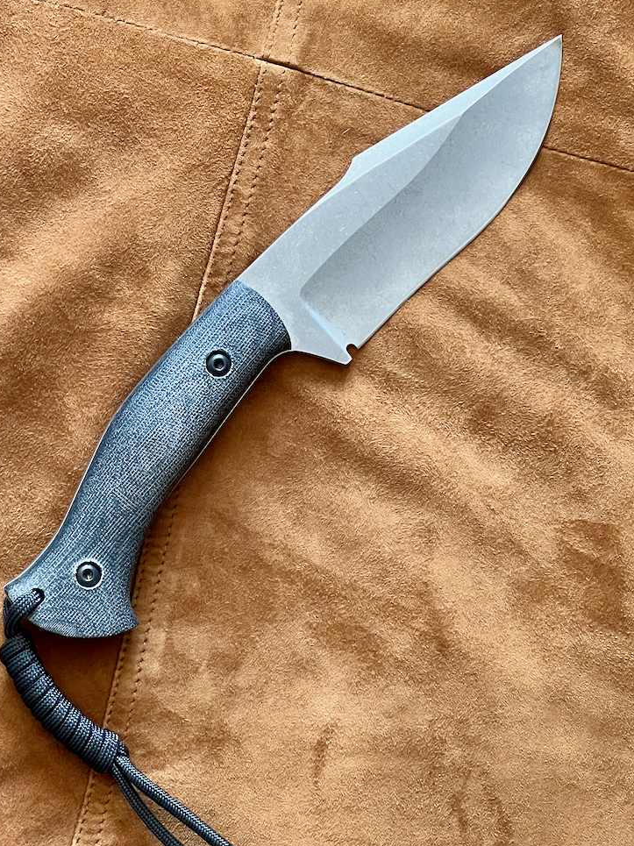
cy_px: 381
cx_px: 312
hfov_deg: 13.6
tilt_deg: -86.7
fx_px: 2664
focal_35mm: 109
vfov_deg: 18.0
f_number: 2.8
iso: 320
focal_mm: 9
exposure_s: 1/60
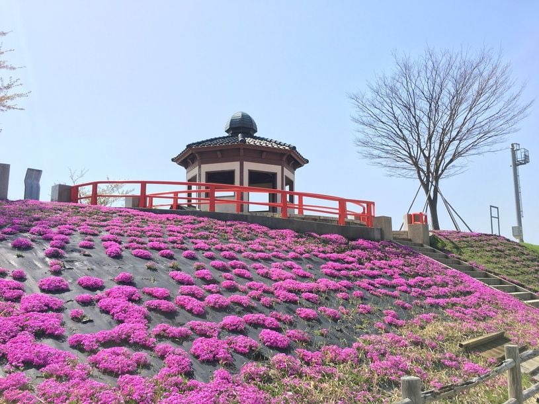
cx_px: 270
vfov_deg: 48.2
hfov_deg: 61.7
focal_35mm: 29
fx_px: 451
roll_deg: +0.1
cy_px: 202
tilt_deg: +9.6
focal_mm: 4.15
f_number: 2.2
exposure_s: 1/864
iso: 25
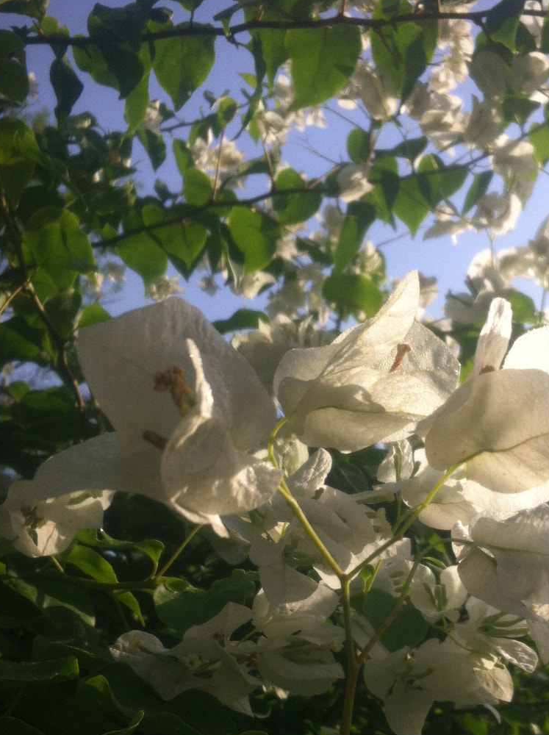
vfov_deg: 34.0
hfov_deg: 25.8
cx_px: 395
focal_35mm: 56
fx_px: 1187
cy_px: 499
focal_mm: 3.85
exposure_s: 1/914
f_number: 2.8
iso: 80
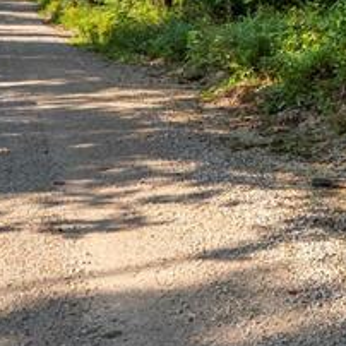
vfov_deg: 22.4
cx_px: 695
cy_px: -104
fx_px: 780
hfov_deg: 17.6
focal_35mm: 69
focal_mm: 16
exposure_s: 1/80
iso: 200
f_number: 11
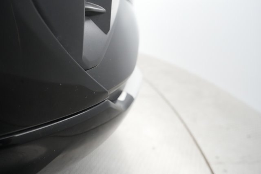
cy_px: 87
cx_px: 130
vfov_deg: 46.4
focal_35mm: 28
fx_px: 203
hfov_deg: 65.5
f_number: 4.5
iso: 8000
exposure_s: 1/100
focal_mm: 28
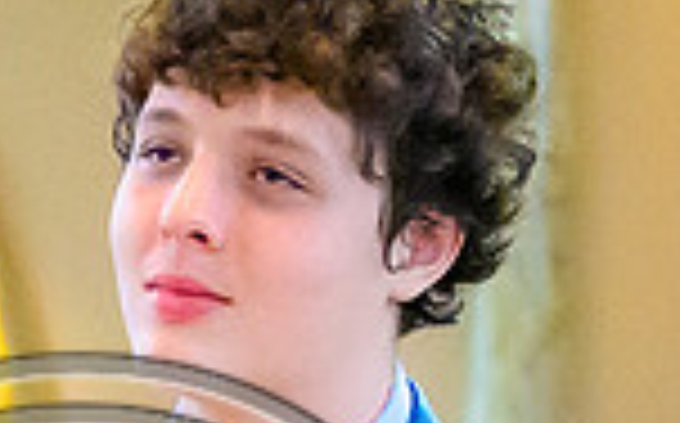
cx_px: -163
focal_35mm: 384
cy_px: 1195
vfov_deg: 3.3
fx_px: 7108
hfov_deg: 5.4
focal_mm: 34
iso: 3600
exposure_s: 1/125
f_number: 2.8
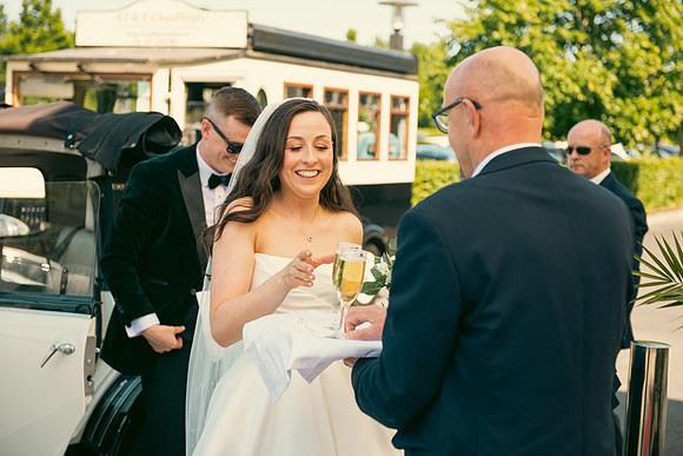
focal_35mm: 62
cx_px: 342
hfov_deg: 32.4
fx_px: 1176
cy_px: 228
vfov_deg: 21.9
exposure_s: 1/400
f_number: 3.5
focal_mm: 62
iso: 125
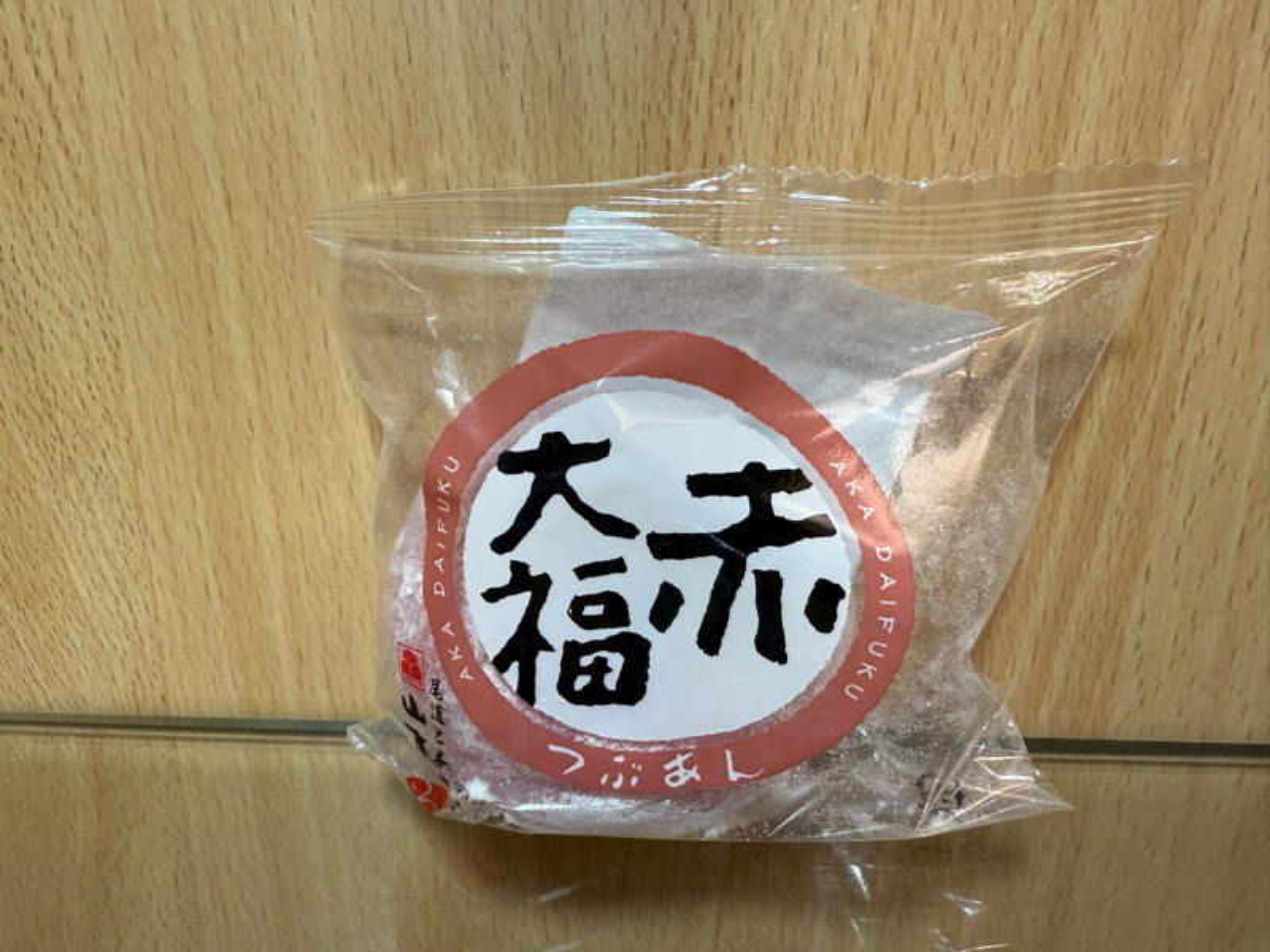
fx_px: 881
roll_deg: +0.5
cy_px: 476
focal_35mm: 24
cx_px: 635
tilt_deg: -16.6
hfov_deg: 71.6
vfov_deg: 56.8
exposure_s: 1/100
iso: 200
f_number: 2.2
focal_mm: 2.22
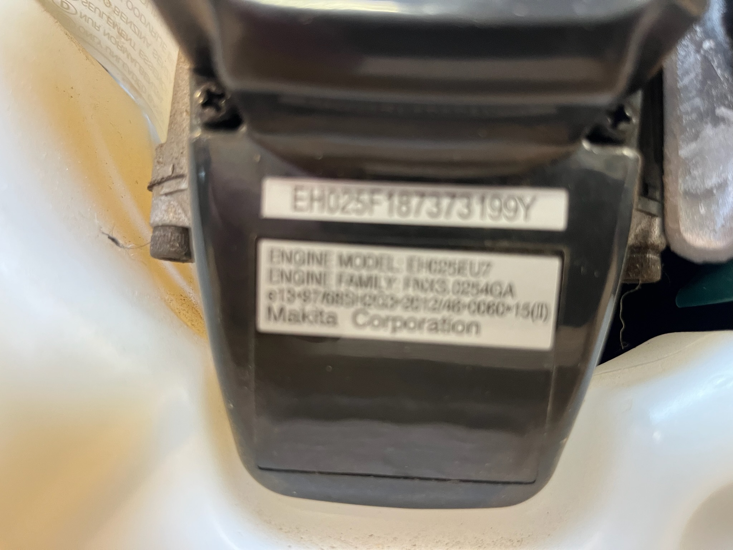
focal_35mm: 26
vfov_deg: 53.1
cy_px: 275
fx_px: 551
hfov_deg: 67.3
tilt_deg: +6.6
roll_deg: -2.7
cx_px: 366
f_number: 1.6
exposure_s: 1/33
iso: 500
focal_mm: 5.1
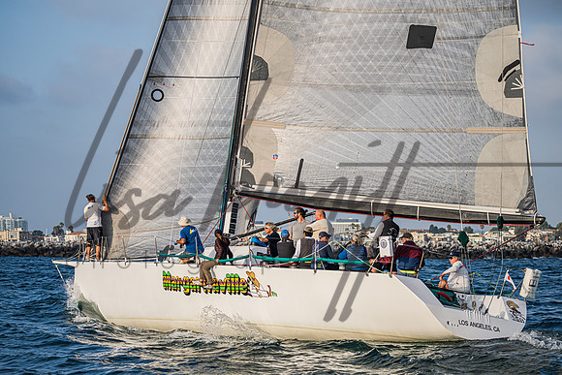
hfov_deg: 15.6
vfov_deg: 10.5
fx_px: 2047
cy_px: 188
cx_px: 281
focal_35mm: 131
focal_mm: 125
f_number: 5
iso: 250
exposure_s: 1/2500
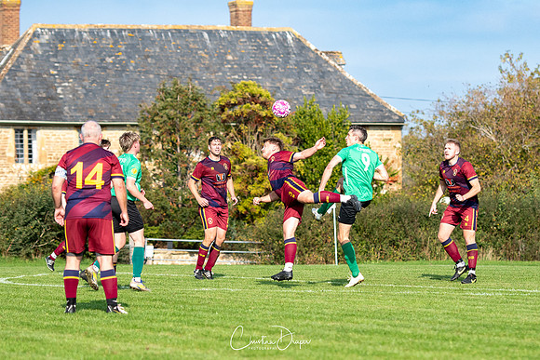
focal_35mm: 200
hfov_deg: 10.3
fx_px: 2999
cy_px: 170
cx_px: 284
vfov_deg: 6.9
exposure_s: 1/6400
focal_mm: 105
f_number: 2.8
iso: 320
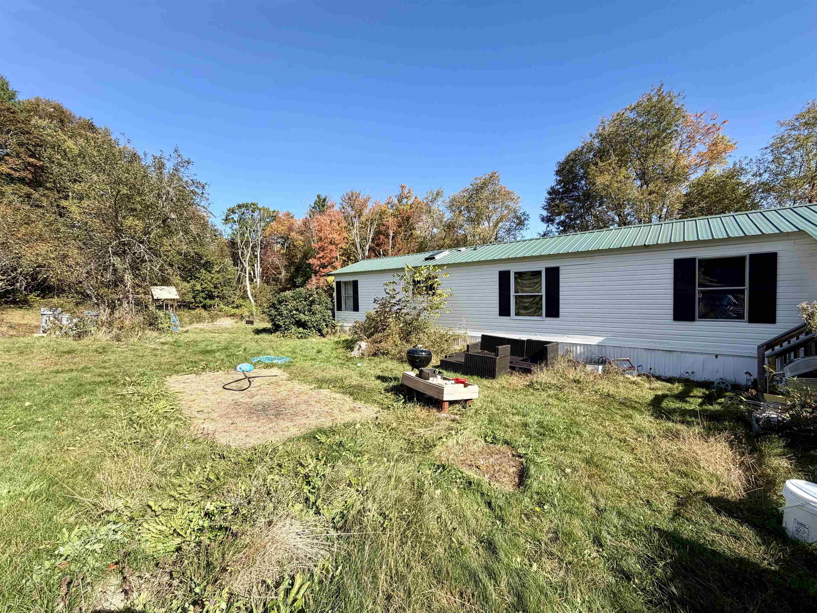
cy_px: 306
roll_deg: +1.2
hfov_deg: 102.1
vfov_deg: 85.7
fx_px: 330
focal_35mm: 14
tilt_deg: -1.8
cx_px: 408
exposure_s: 1/770
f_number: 2.2
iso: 40
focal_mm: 2.22
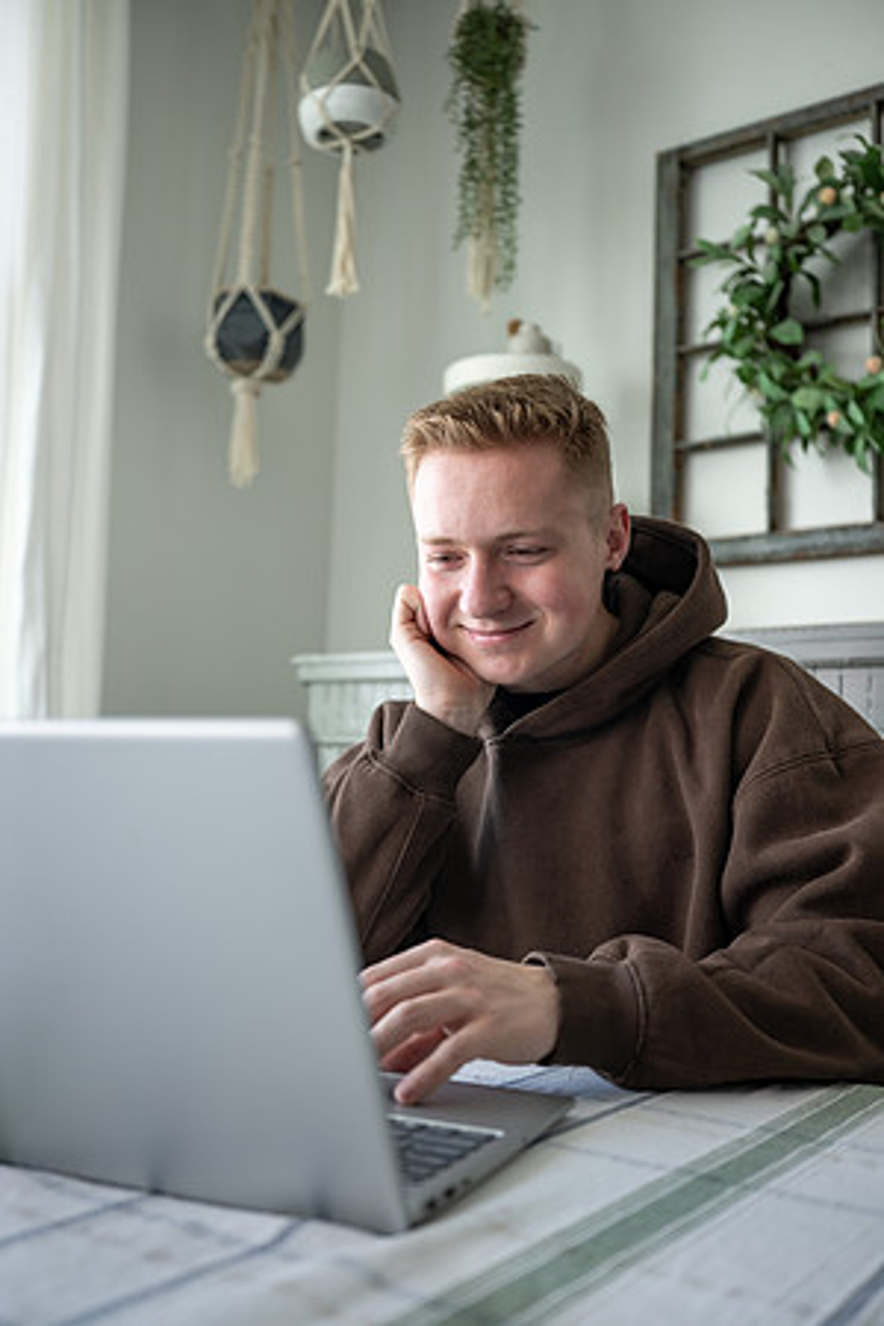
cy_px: 663
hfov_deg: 40.0
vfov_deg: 57.2
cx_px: 442
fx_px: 1215
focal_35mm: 33
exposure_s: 1/320
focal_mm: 33
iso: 125
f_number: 2.8
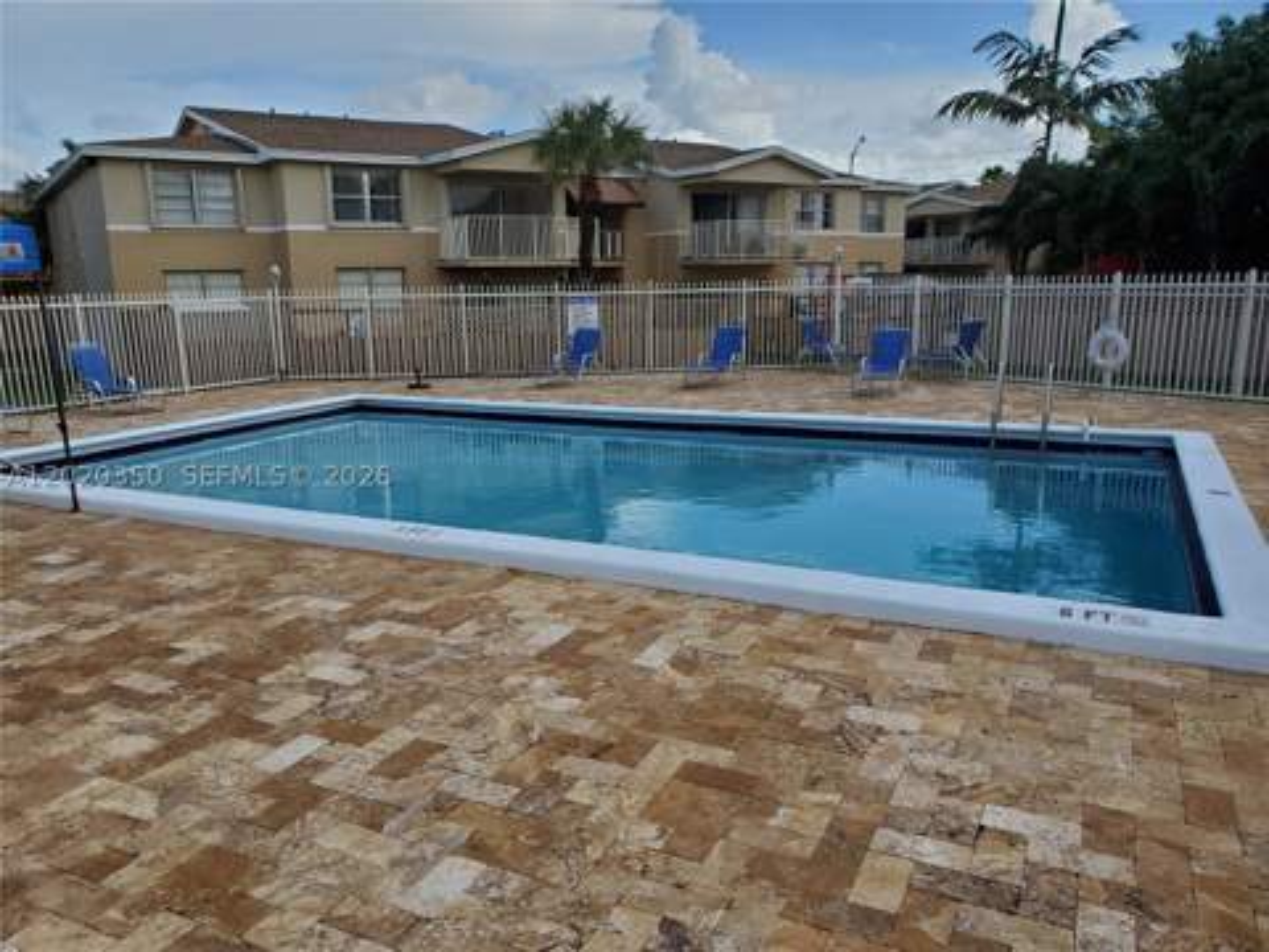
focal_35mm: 26
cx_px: 634
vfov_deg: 53.1
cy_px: 476
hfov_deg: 67.3
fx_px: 953
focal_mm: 4.3
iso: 50
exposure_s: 1/1324
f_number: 2.4
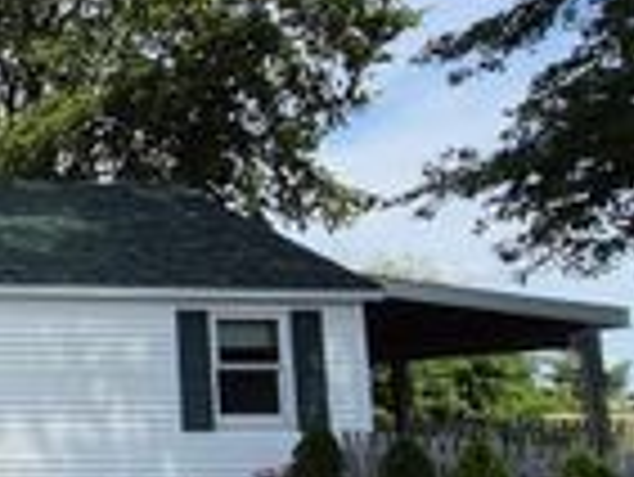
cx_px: -252
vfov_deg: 31.2
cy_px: 340
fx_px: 843
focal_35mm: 46
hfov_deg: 29.8
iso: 50
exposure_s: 1/2208
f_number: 2.2
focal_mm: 1.74
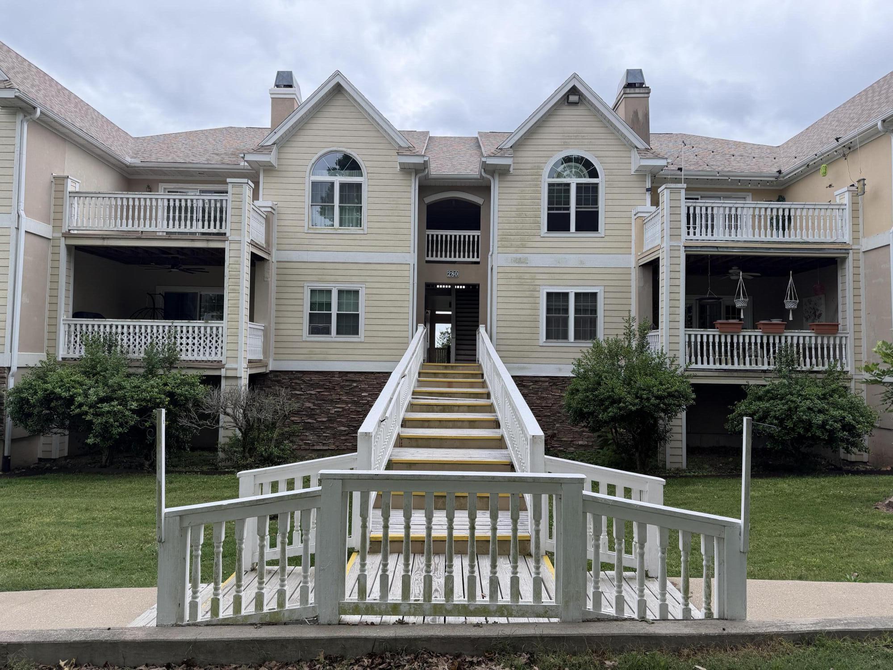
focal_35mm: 24
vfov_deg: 56.8
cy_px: 335
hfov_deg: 71.6
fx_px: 619
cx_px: 446
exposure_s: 1/992
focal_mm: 6.76
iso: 100
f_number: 1.78
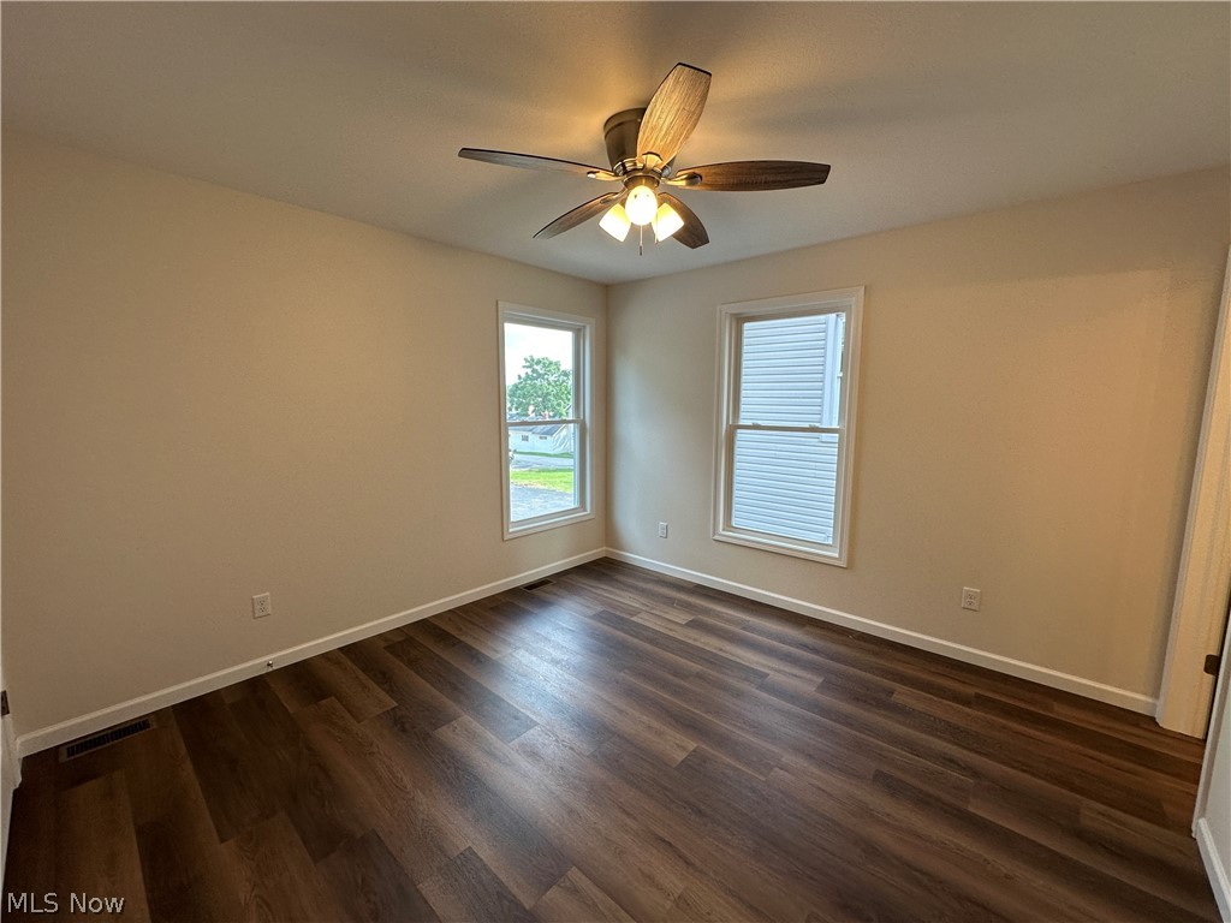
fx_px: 498
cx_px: 616
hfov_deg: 102.1
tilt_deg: -6.6
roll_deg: -0.3
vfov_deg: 85.7
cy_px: 462
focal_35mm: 14
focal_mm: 2.22
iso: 80
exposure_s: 1/120
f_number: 2.2
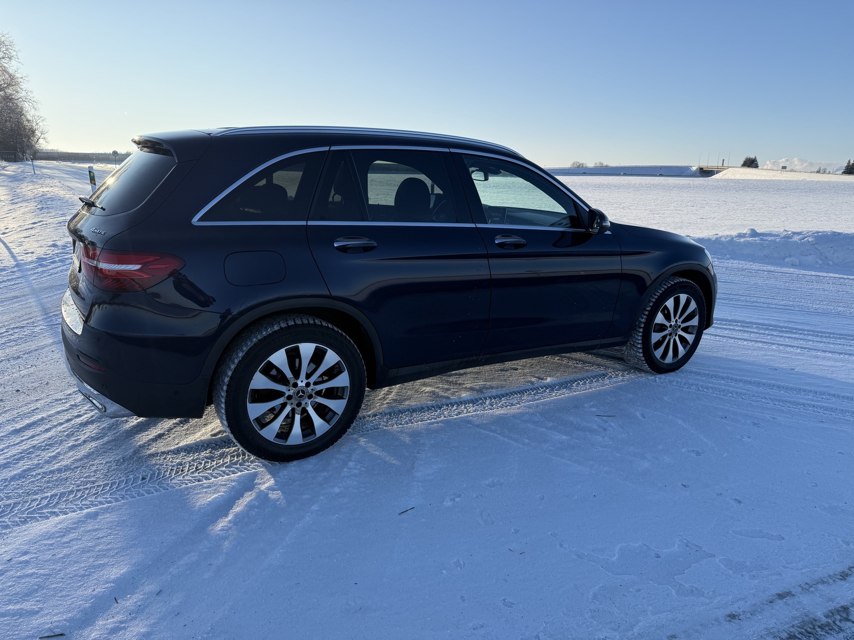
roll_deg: -1.9
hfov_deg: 71.6
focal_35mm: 24
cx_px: 427
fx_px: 592
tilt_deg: -11.9
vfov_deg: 56.8
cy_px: 320
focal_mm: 6.76
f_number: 1.78
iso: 100
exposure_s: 1/4167
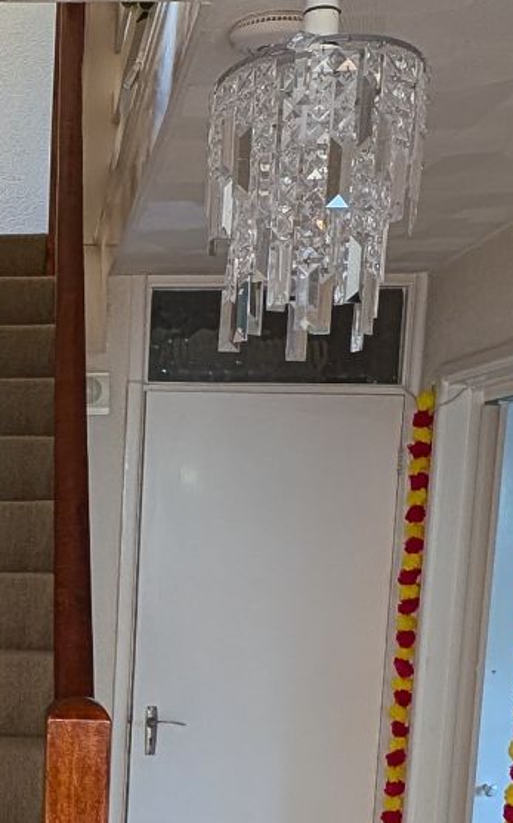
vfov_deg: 35.3
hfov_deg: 21.8
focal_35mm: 55
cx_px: -106
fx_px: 1232
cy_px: 693
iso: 64
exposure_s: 1/23.8
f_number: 1.95
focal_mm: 2.23
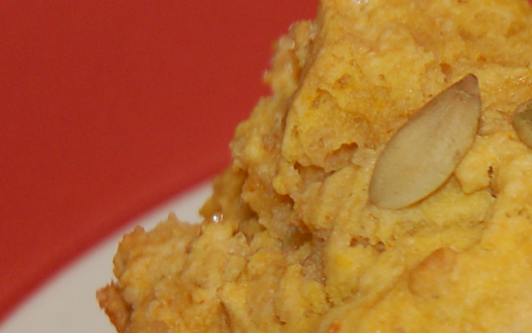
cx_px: 1017
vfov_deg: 4.2
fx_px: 4524
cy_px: 350
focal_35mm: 312
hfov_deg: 6.6
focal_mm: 48
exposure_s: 1/60
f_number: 4.5
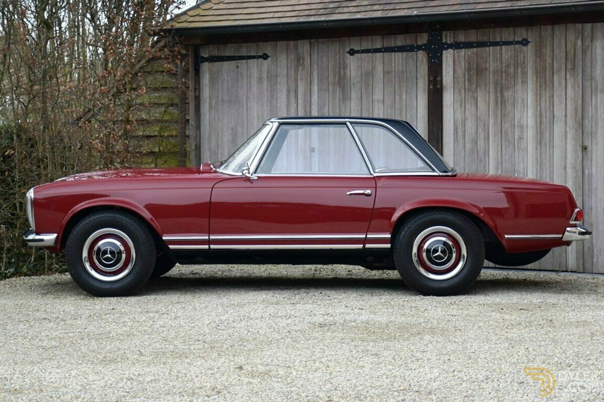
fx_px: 881
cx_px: 302
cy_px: 201
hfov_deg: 37.9
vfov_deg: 25.8
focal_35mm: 52
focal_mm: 35
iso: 200
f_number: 4.2
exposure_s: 1/250
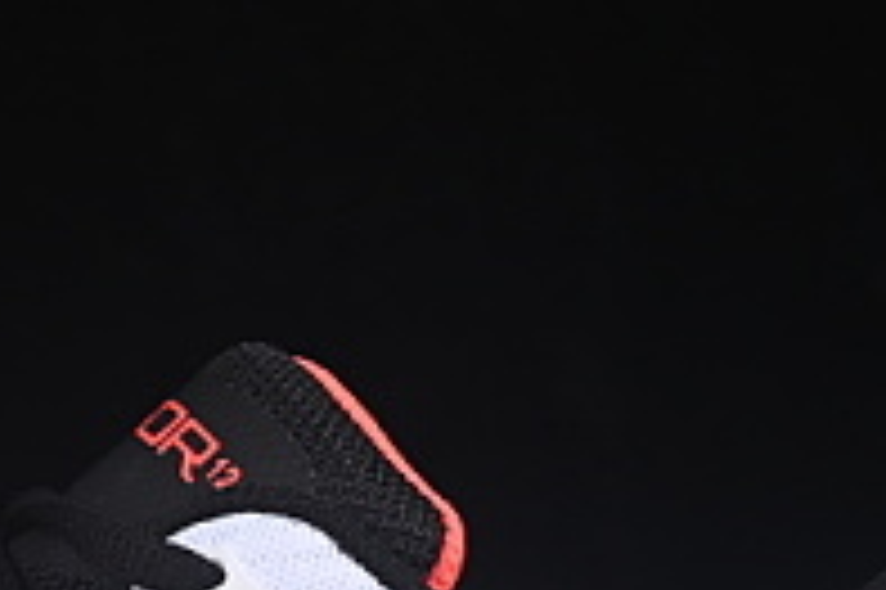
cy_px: 709
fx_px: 7500
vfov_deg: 4.5
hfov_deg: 6.7
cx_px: -72
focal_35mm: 305
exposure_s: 1/80
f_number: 8
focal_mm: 50
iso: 160
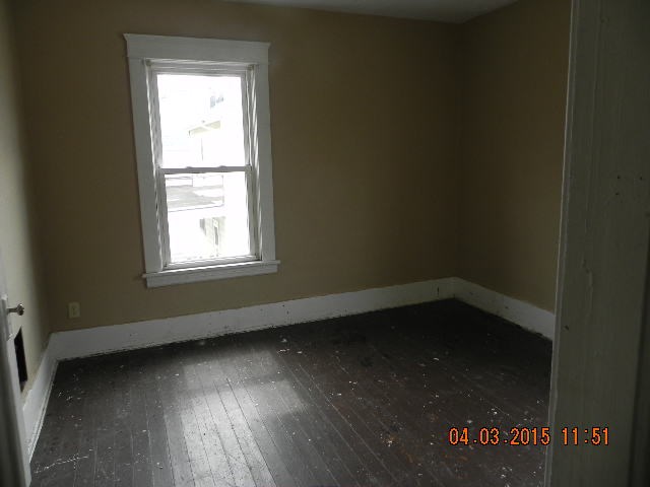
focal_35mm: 26
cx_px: 325
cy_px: 244
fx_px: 488
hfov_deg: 67.3
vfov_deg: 53.1
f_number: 3.2
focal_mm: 4.6
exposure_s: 1/70.4
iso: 160
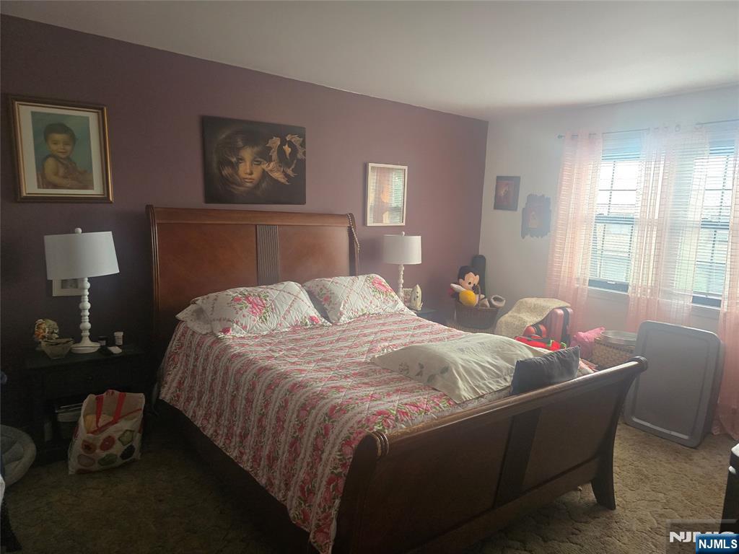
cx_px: 370
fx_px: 491
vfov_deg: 58.9
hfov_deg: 73.9
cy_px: 277
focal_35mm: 23
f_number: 1.7
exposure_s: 1/120
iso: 500
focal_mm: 6.3
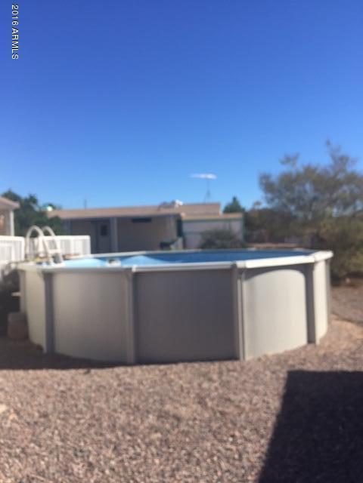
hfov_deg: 48.2
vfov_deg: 61.7
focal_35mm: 29
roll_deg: +1.7
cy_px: 242
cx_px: 182
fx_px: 405
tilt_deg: +0.3
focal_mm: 4.15
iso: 32
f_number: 2.2
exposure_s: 1/1980
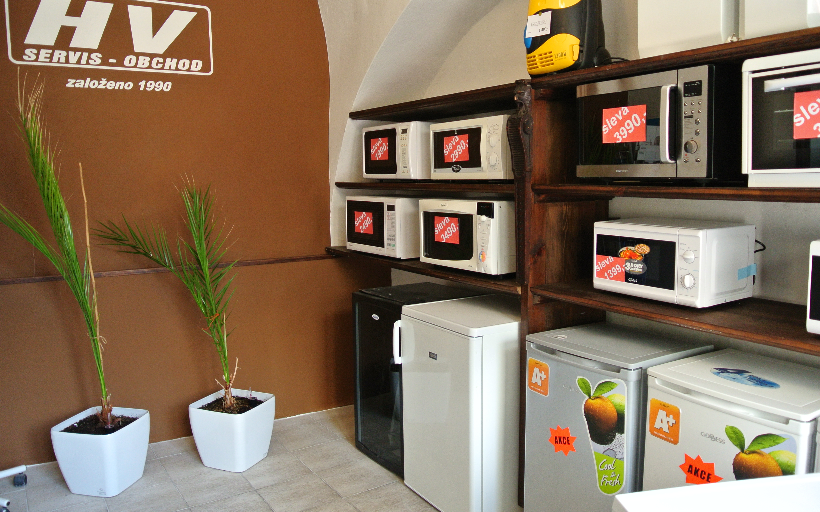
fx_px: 626
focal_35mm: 28
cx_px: 415
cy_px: 239
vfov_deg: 44.5
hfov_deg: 66.5
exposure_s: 1/30
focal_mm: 10
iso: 400
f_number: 3.5
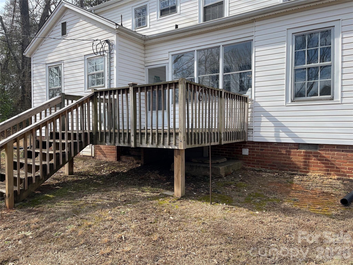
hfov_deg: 69.4
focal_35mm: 25
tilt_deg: -1.4
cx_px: 176
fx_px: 255
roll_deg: +0.0
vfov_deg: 54.9
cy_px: 132
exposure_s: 1/1883
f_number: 1.6
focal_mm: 5.1
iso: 32
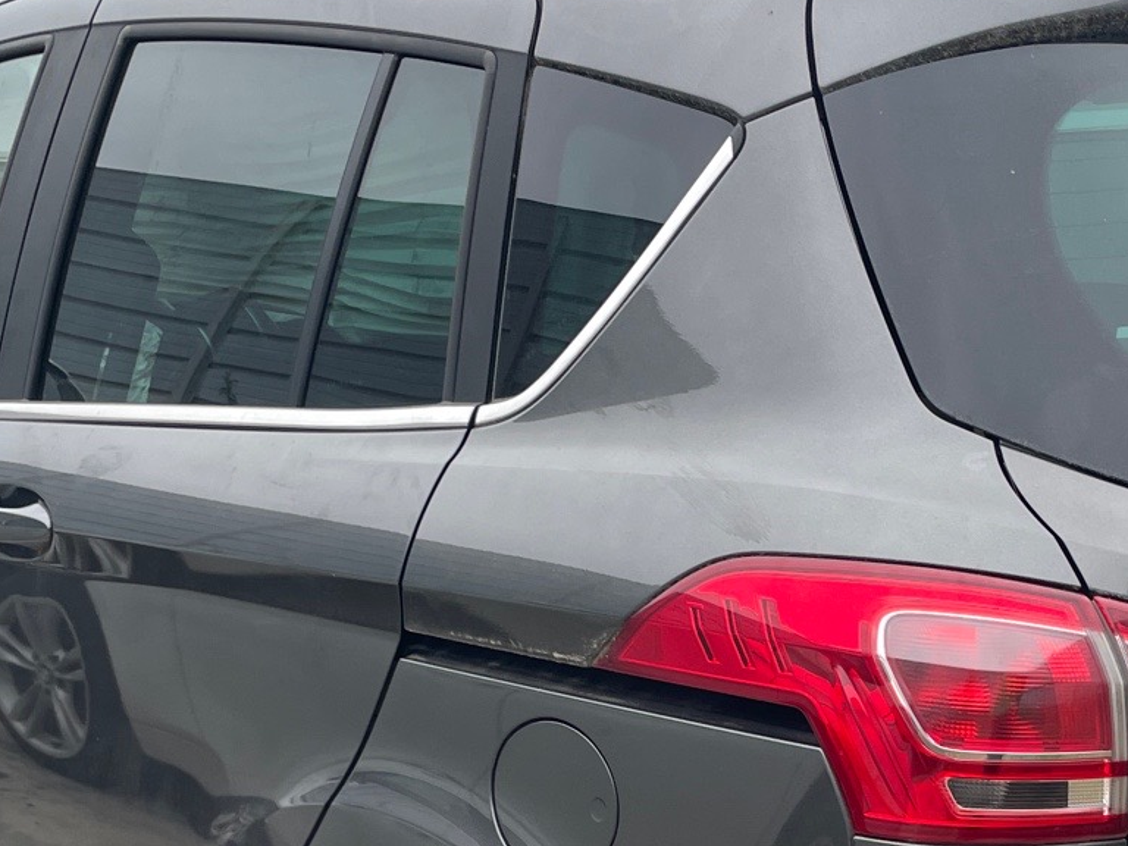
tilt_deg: -14.3
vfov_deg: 22.2
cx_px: 724
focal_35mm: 65
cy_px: 730
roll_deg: -0.6
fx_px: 2118
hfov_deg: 29.7
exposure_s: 1/121
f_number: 1.6
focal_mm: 4.2
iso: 40
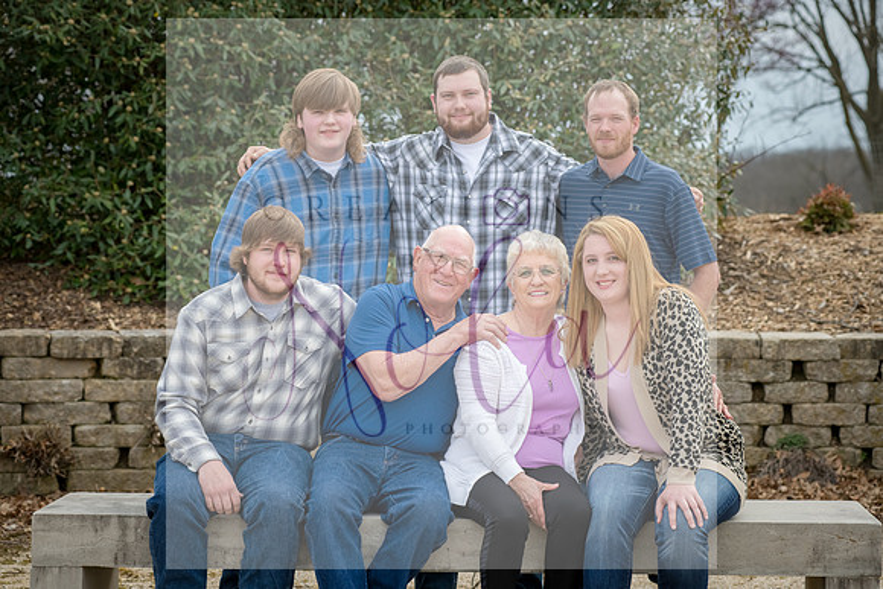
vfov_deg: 13.7
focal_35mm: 100
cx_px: 442
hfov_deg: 20.4
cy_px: 294
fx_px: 2453
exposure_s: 1/640
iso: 400
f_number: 6.3
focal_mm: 100
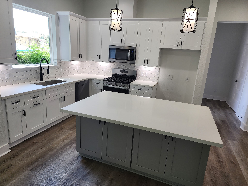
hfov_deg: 73.9
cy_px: 93
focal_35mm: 23
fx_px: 165
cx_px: 124
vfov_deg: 58.9
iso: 50
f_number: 1.8
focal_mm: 6.4
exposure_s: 1/120
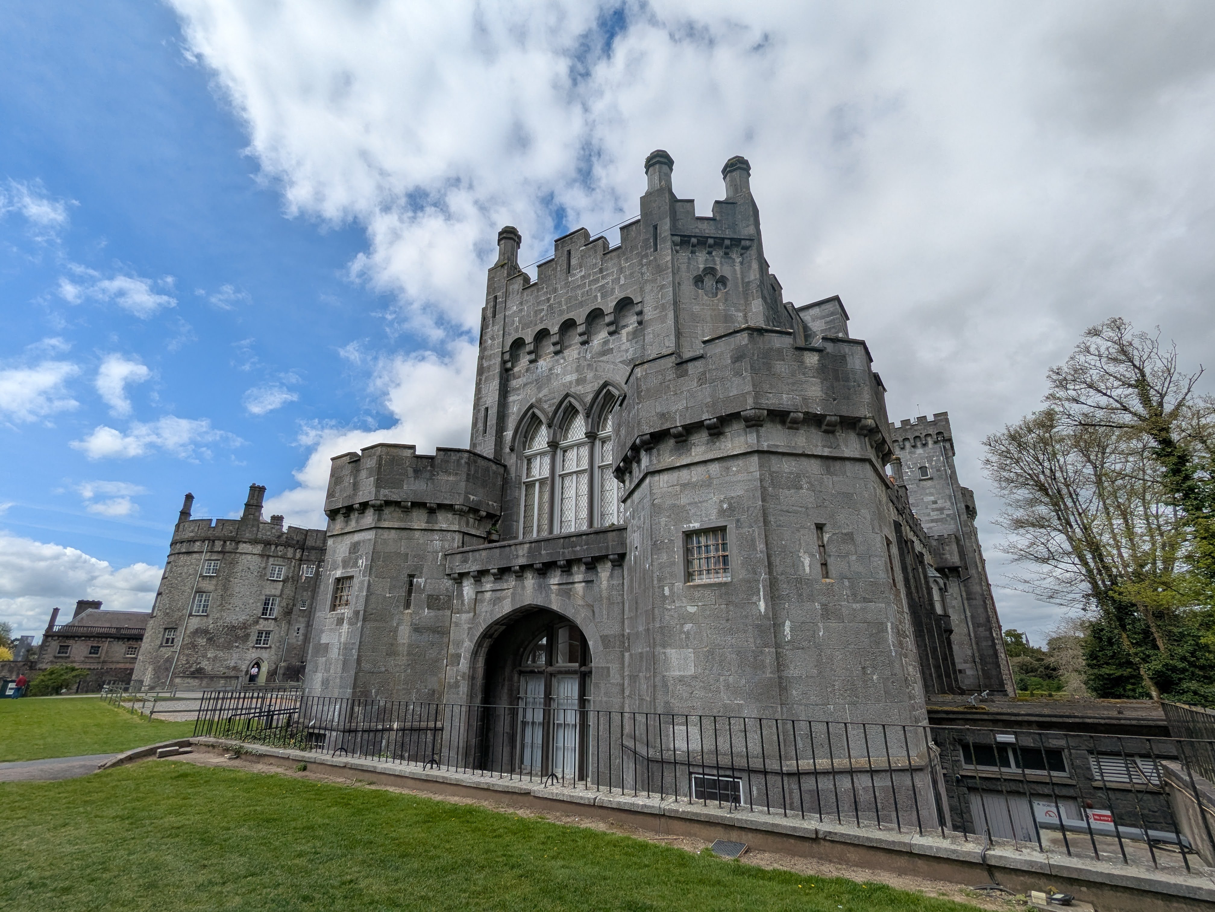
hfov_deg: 94.5
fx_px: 562
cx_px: 608
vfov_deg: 78.1
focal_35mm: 16
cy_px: 456
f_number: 2.2
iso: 44
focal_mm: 2.35
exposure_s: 1/2212
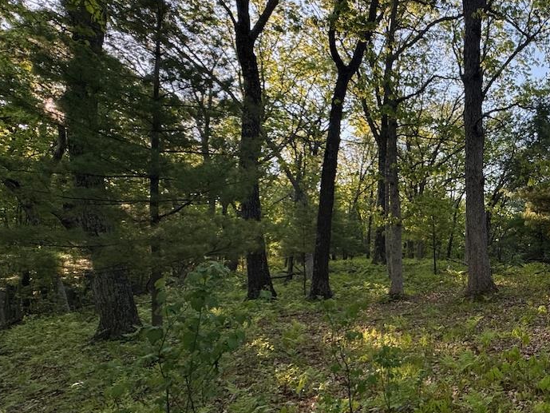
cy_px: 227
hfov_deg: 57.0
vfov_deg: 53.0
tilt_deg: +4.8
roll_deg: -0.4
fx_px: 413
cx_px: 504
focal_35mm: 26
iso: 40
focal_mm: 2.22
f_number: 2.2
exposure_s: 1/214
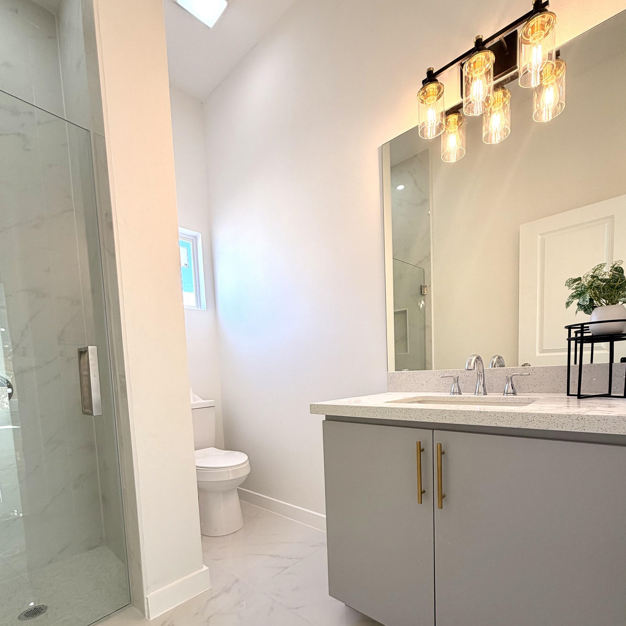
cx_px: 320
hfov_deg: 84.0
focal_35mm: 17
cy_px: 402
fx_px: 348
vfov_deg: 81.9
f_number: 2.2
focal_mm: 2.22
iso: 64
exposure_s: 1/120
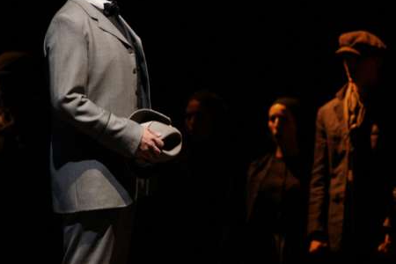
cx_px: 246
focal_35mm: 400
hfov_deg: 5.2
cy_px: 75
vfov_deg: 3.4
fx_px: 4400
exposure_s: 1/40
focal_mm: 200
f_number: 2.8
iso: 500
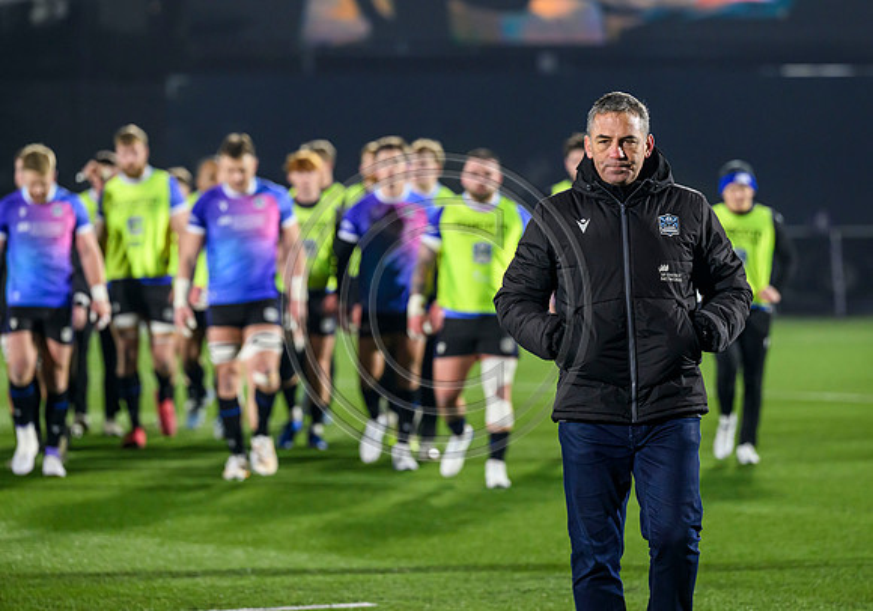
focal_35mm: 232
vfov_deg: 6.1
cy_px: 272
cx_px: 511
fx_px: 5716
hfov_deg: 8.7
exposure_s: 1/800
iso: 3200
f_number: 4
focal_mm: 200
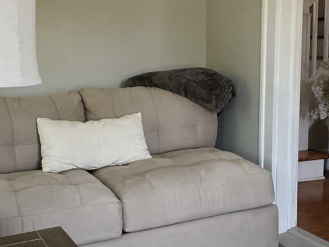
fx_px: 485
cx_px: 185
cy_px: 106
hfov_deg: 37.4
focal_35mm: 51
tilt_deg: -5.2
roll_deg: -1.0
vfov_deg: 28.5
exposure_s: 1/101
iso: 64
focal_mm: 3
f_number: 1.8
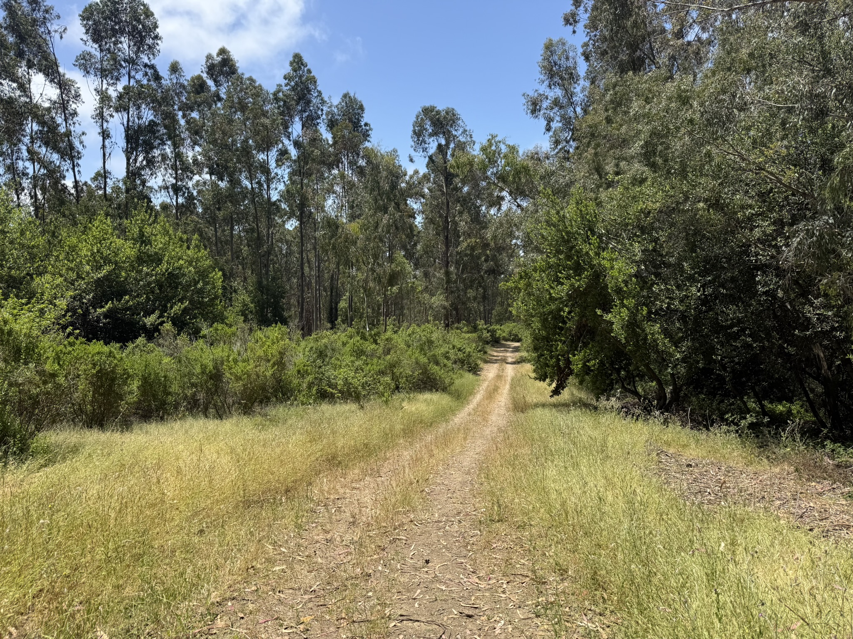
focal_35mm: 24
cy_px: 320
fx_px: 591
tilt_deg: -3.6
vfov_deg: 56.8
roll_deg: +0.6
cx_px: 426
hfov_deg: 71.6
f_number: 1.78
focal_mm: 6.76
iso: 80
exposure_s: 1/3279
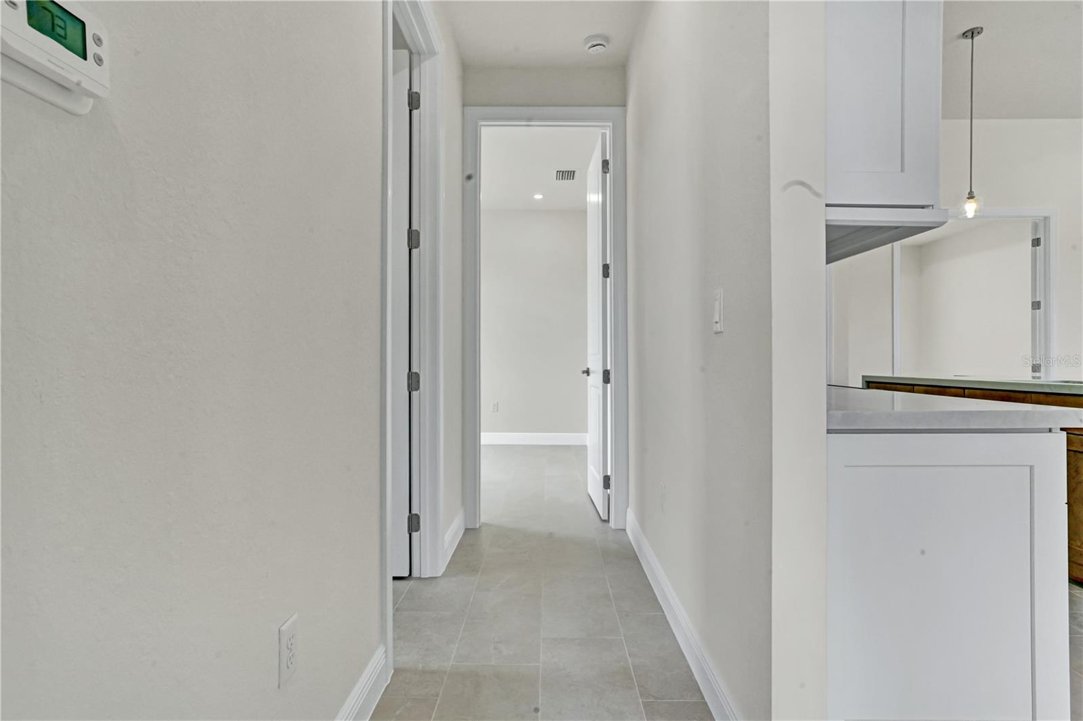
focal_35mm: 17
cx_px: 542
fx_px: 511
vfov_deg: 70.4
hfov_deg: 93.3
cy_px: 360
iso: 1600
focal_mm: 17
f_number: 16
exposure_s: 1/40
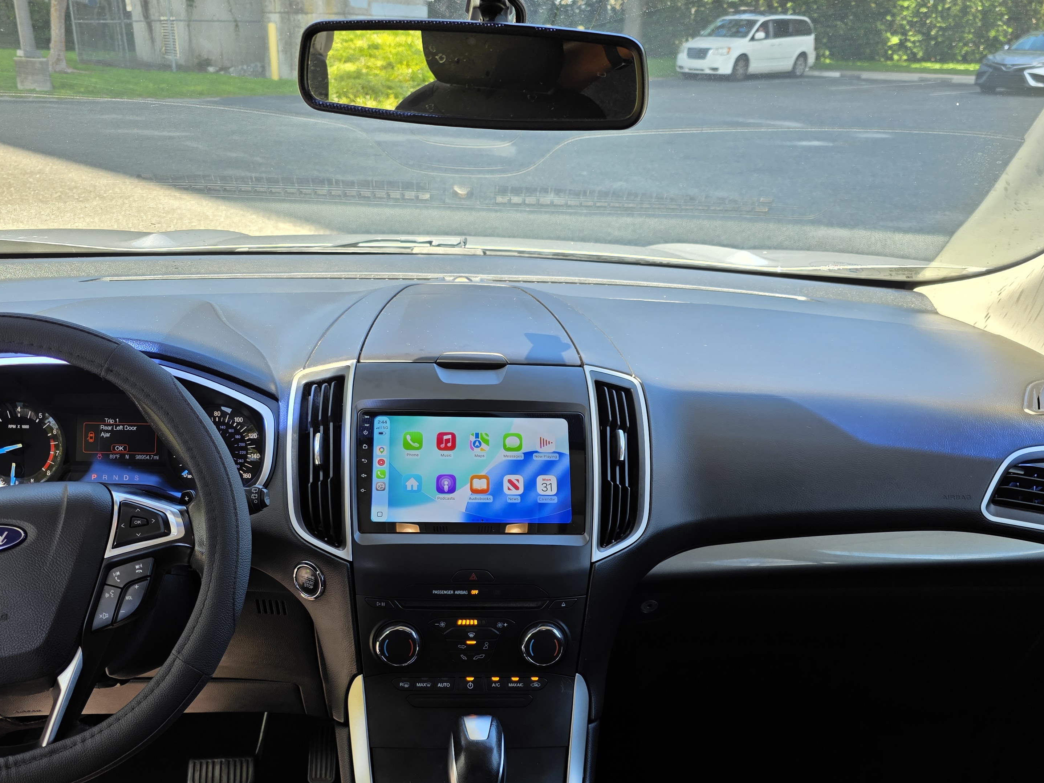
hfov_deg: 56.8
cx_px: 491
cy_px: 507
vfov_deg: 43.7
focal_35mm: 32
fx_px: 965
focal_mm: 6.3
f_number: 1.7
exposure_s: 1/180
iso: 32
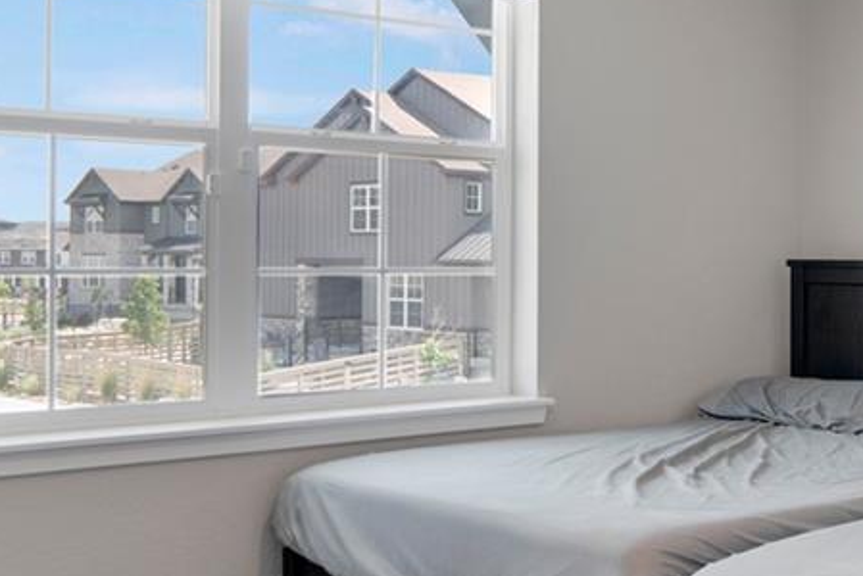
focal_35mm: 57
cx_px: 667
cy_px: 262
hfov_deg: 34.2
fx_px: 1367
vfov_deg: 23.8
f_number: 8
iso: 400
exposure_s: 1/60
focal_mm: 16
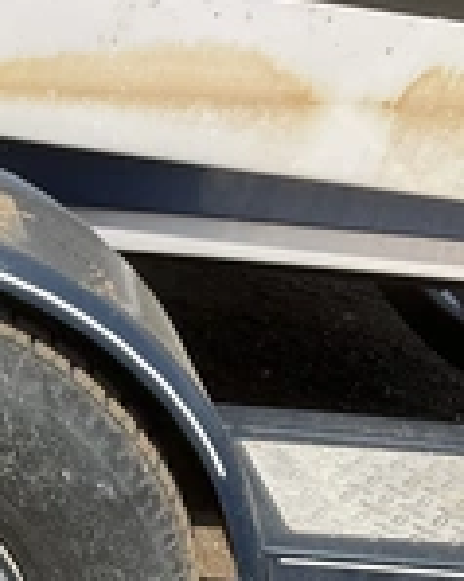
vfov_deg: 24.2
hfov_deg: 18.6
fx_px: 1306
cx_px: -156
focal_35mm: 76
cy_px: 542
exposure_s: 1/1098
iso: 25
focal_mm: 3
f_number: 1.8
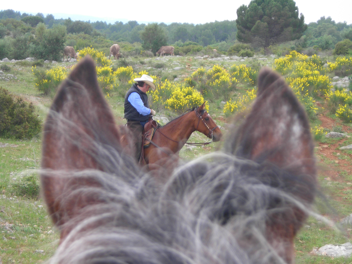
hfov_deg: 19.1
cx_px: 176
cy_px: 132
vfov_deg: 14.4
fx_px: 1047
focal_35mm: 103
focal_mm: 17
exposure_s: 1/33.5
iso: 50
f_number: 4.9
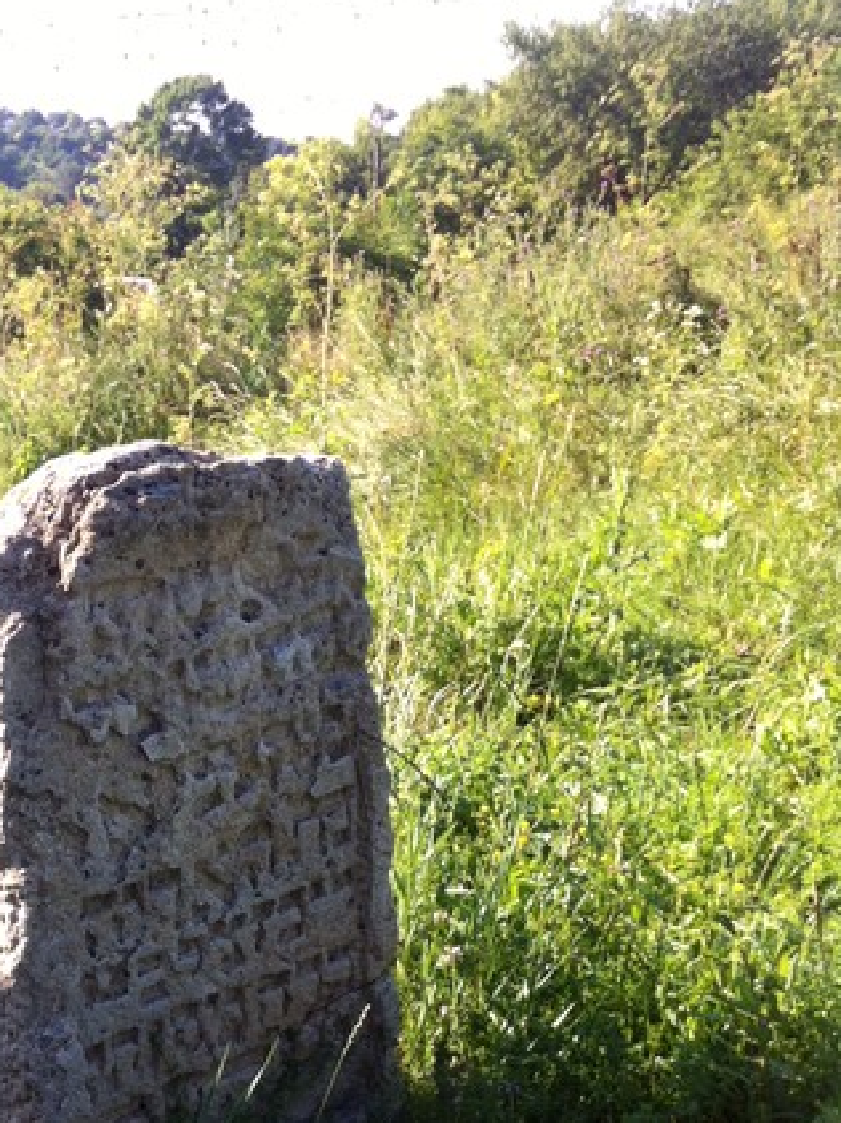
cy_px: 897
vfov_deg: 32.4
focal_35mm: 58
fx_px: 1881
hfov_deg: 24.7
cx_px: 153
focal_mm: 3.85
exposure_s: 1/359
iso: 80
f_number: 2.8
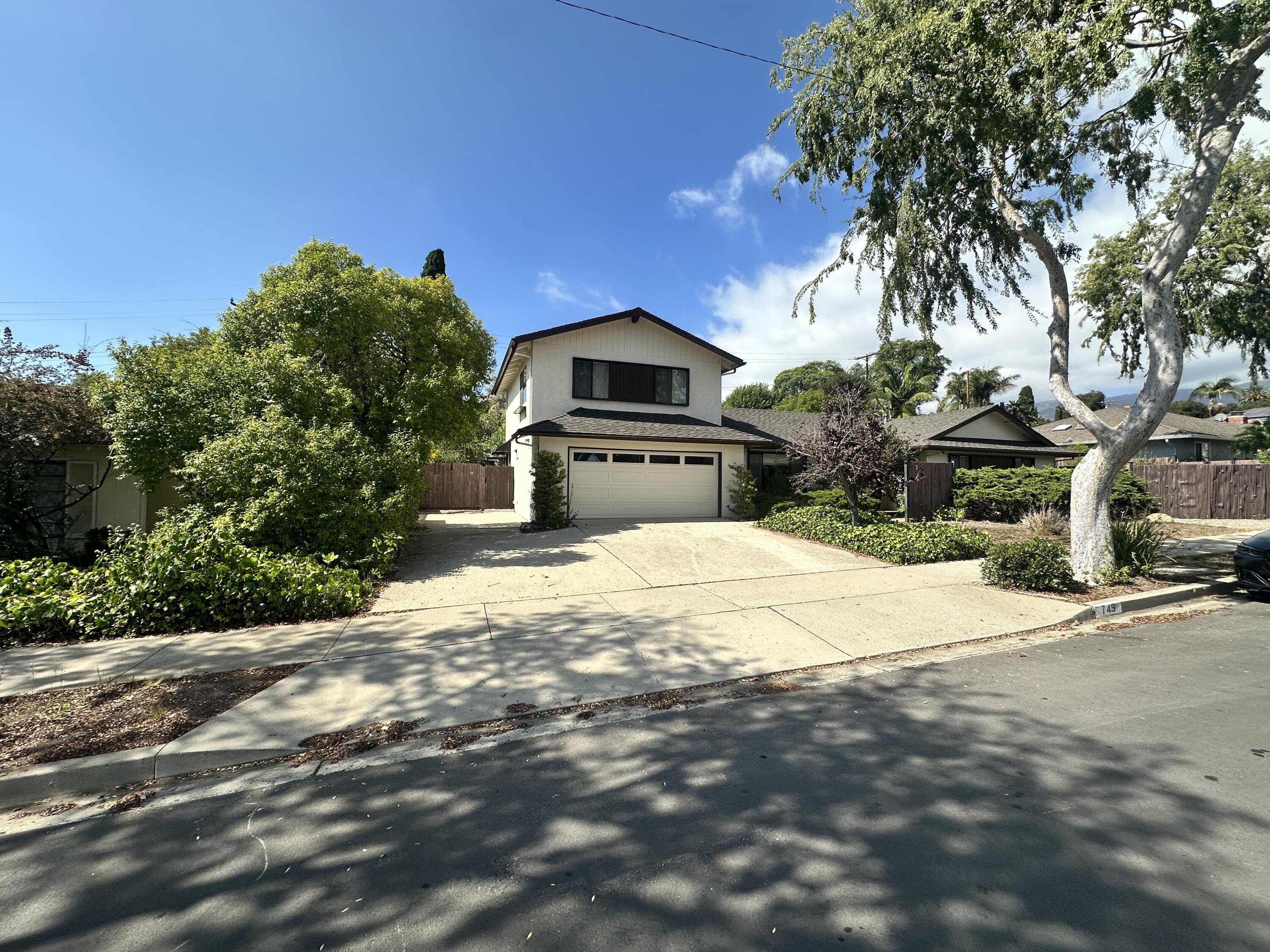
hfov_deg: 102.1
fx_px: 514
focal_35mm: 14
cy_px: 476
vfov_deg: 85.7
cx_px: 635
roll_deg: -0.9
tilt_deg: +1.3
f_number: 2.2
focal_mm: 2.22
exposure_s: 1/2020
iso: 40
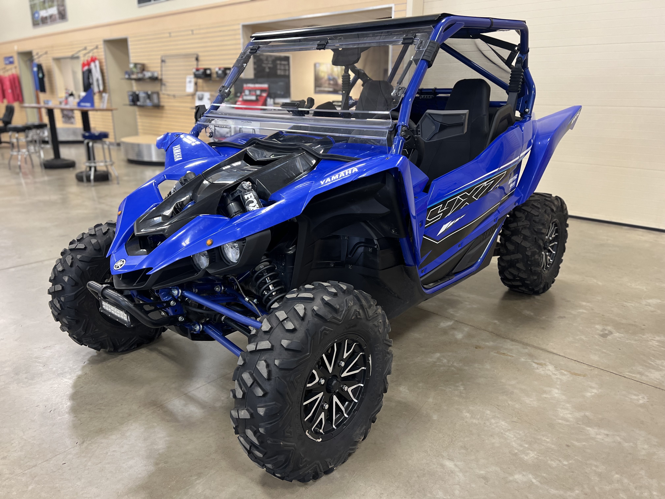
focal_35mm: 26
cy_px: 250
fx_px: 499
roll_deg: -0.3
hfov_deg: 67.3
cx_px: 332
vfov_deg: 53.1
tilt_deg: -17.4
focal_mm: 5.7
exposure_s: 1/60
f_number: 1.5
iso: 200
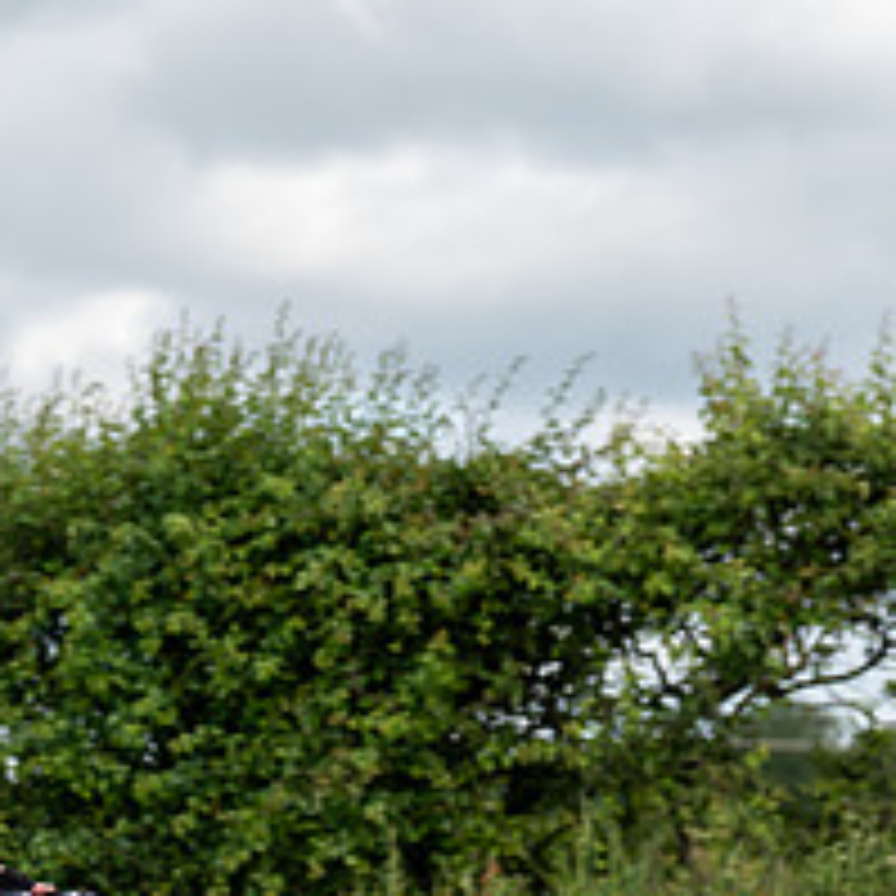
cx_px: -86
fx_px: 5213
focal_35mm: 178
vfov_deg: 9.8
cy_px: 826
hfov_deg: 9.7
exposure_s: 1/1000
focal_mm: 72
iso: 160
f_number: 3.5
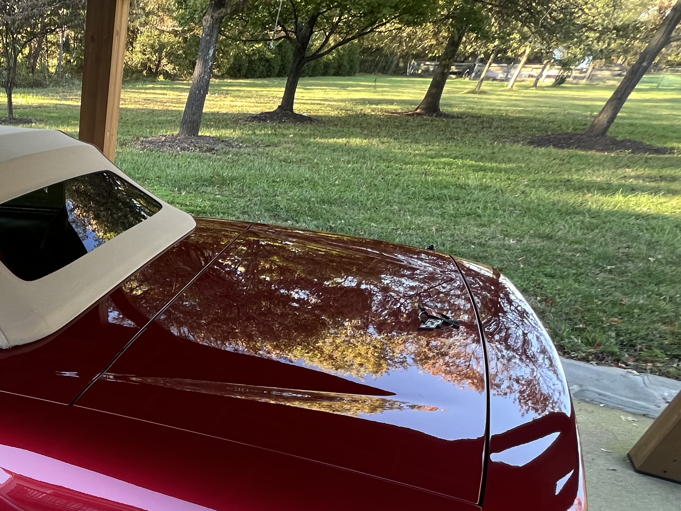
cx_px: 22
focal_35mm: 26
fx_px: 511
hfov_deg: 54.7
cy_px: 426
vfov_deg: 49.2
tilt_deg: -35.5
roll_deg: -0.6
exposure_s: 1/99
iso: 160
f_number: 1.8
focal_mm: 1.57
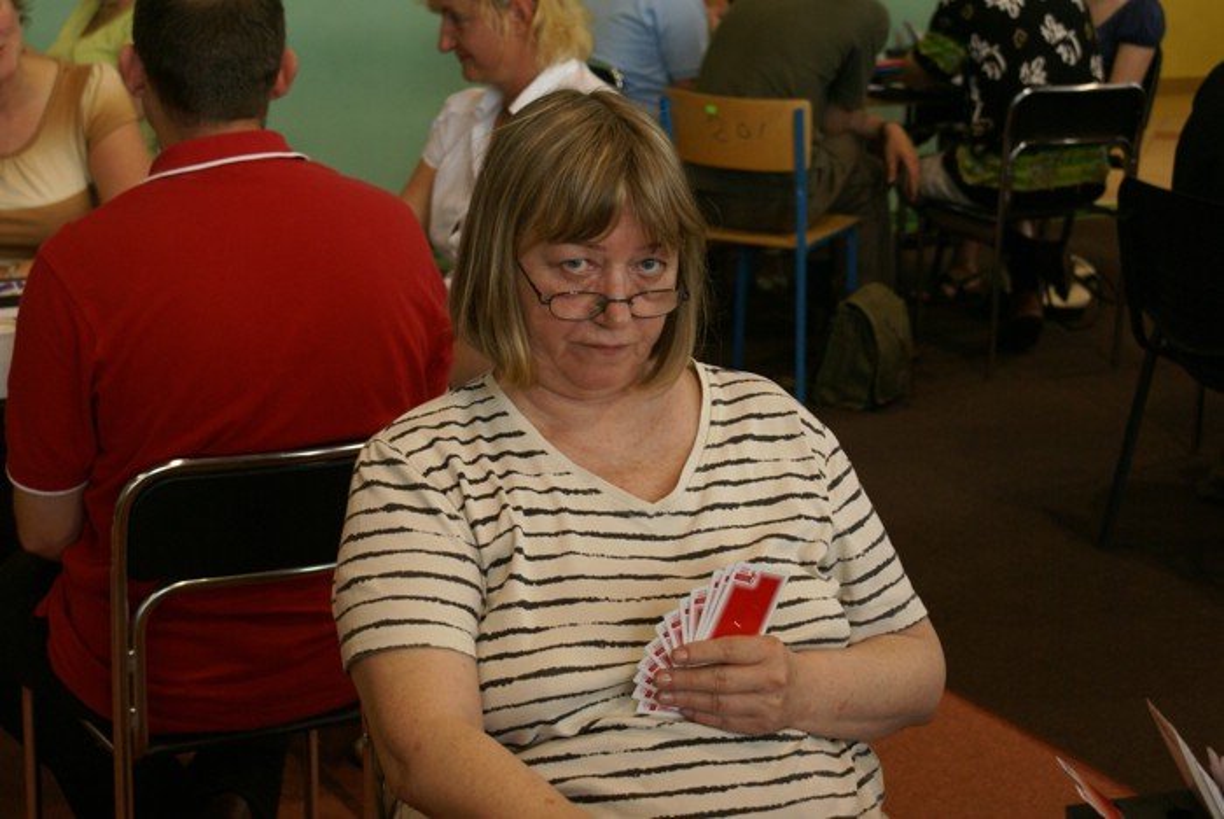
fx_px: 2297
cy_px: 410
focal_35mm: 68
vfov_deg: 20.2
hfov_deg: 29.8
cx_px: 612
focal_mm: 45
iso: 400
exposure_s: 1/40
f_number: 5.6
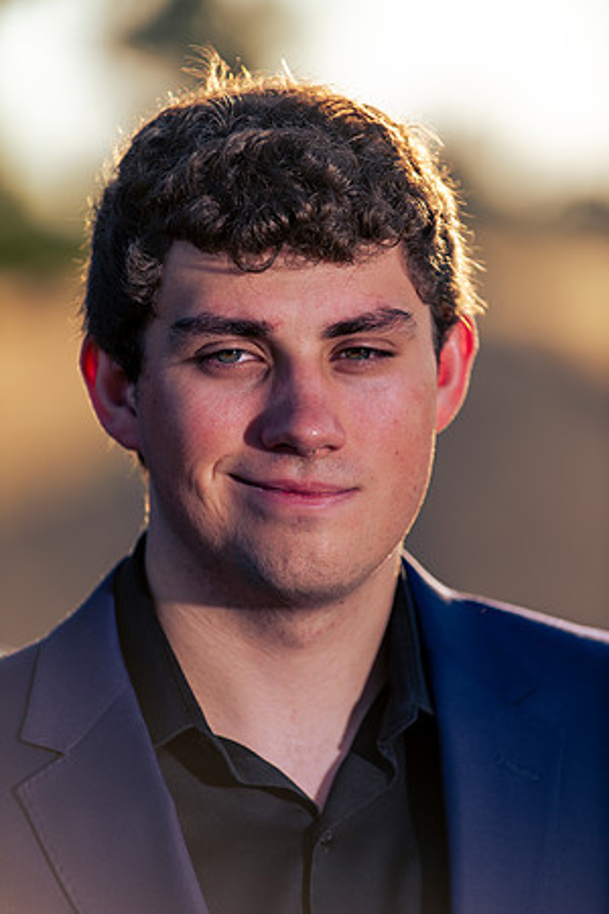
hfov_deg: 6.9
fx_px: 5075
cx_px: 304
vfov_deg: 10.3
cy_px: 457
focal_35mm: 200
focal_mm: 200
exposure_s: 1/250
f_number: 4
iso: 31
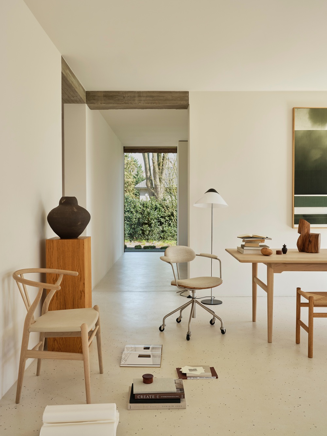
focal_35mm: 33
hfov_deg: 43.0
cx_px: 164
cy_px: 218
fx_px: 416
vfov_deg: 55.3
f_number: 11
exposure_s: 1/25
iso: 500
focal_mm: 41.8
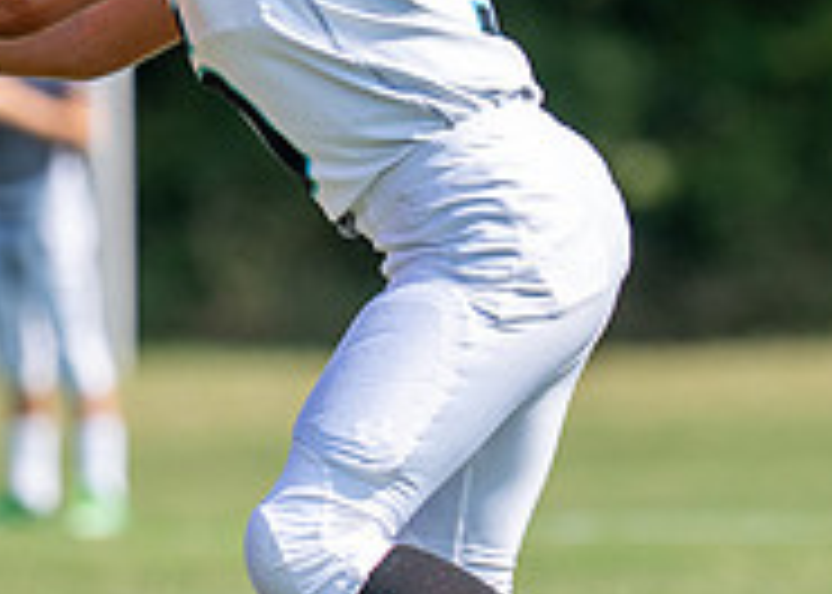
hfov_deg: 2.2
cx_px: 359
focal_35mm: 927
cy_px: 199
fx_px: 21897
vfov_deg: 1.6
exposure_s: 1/2000
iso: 125
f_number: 2.8
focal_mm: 157
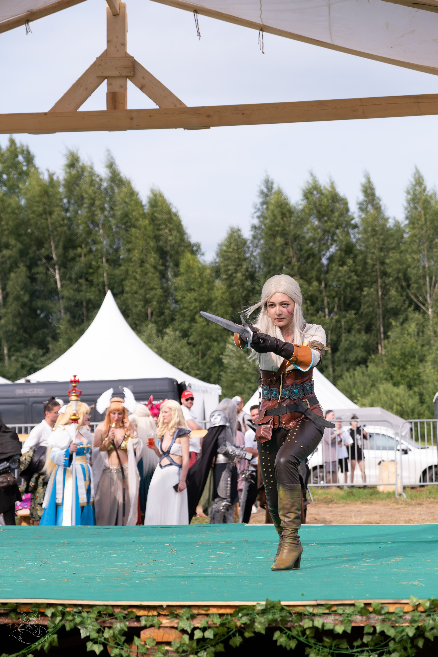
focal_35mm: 83
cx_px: 219
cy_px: 328
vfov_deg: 24.5
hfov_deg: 16.5
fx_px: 1515
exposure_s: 1/1250
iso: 200
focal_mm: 55
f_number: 3.6
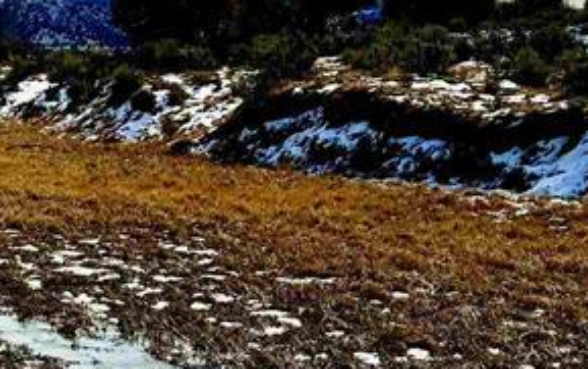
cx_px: -197
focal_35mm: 90
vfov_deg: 14.5
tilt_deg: -5.6
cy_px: 255
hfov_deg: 20.8
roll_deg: +0.5
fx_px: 1443
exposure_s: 1/10309
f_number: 1.78
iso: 80
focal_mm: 6.76
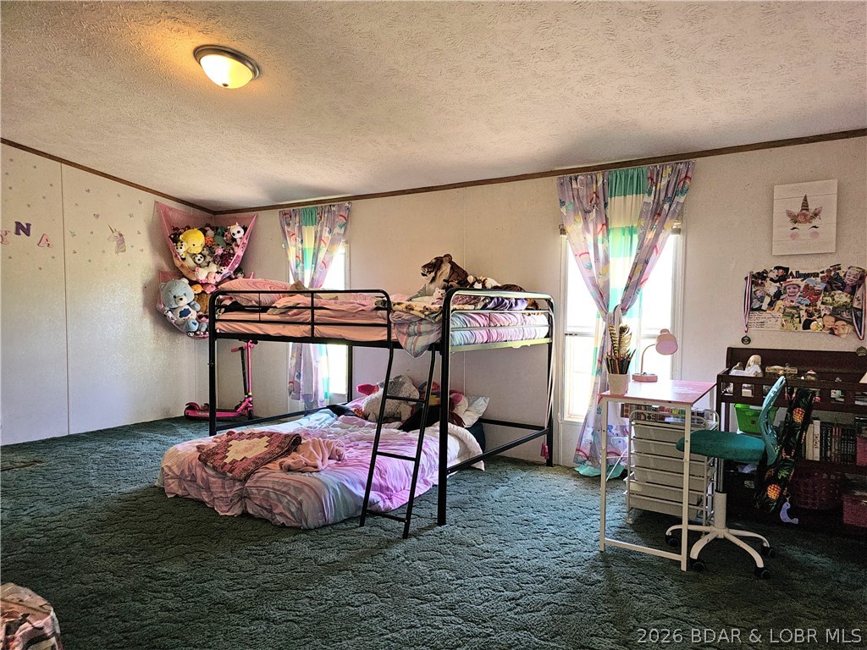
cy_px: 325
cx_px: 434
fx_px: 576
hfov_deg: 73.9
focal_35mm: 23
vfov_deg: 58.9
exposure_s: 1/30
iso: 100
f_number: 1.7
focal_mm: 6.3
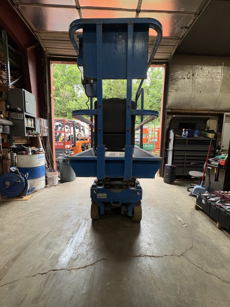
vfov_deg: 102.1
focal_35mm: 14
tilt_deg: -4.9
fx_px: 124
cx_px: 115
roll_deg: -1.3
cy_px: 154
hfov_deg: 85.7
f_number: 2.2
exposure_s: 1/120
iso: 200
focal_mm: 2.22
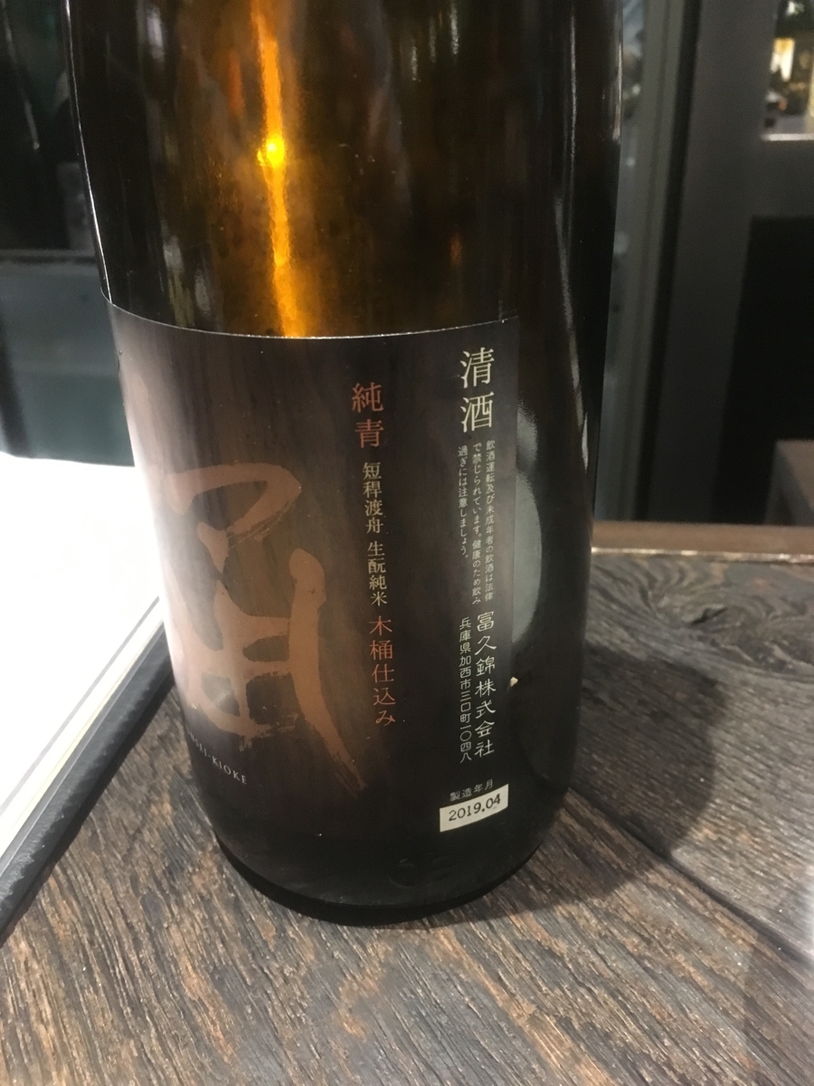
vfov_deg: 61.7
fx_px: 909
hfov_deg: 48.2
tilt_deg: -28.6
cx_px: 407
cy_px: 543
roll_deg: +1.9
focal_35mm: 29
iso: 320
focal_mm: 4.15
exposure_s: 1/15
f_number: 2.2
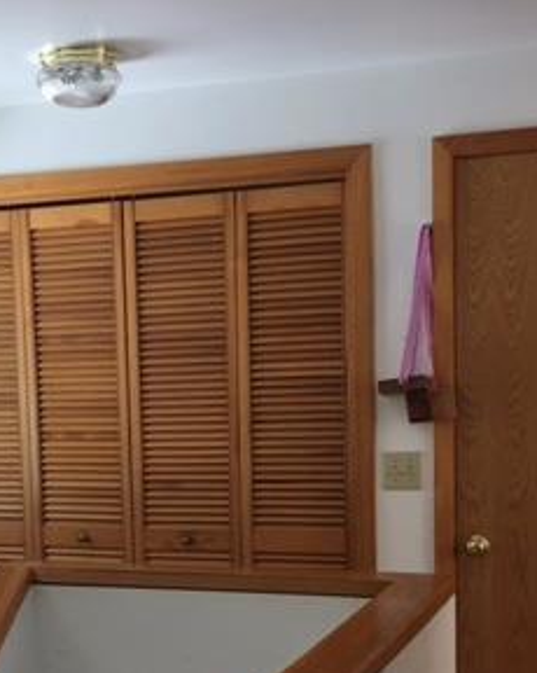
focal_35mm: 63
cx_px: 173
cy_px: 519
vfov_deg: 29.5
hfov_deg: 24.1
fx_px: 1253
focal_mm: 4.15
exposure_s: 1/15
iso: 40
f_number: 2.2
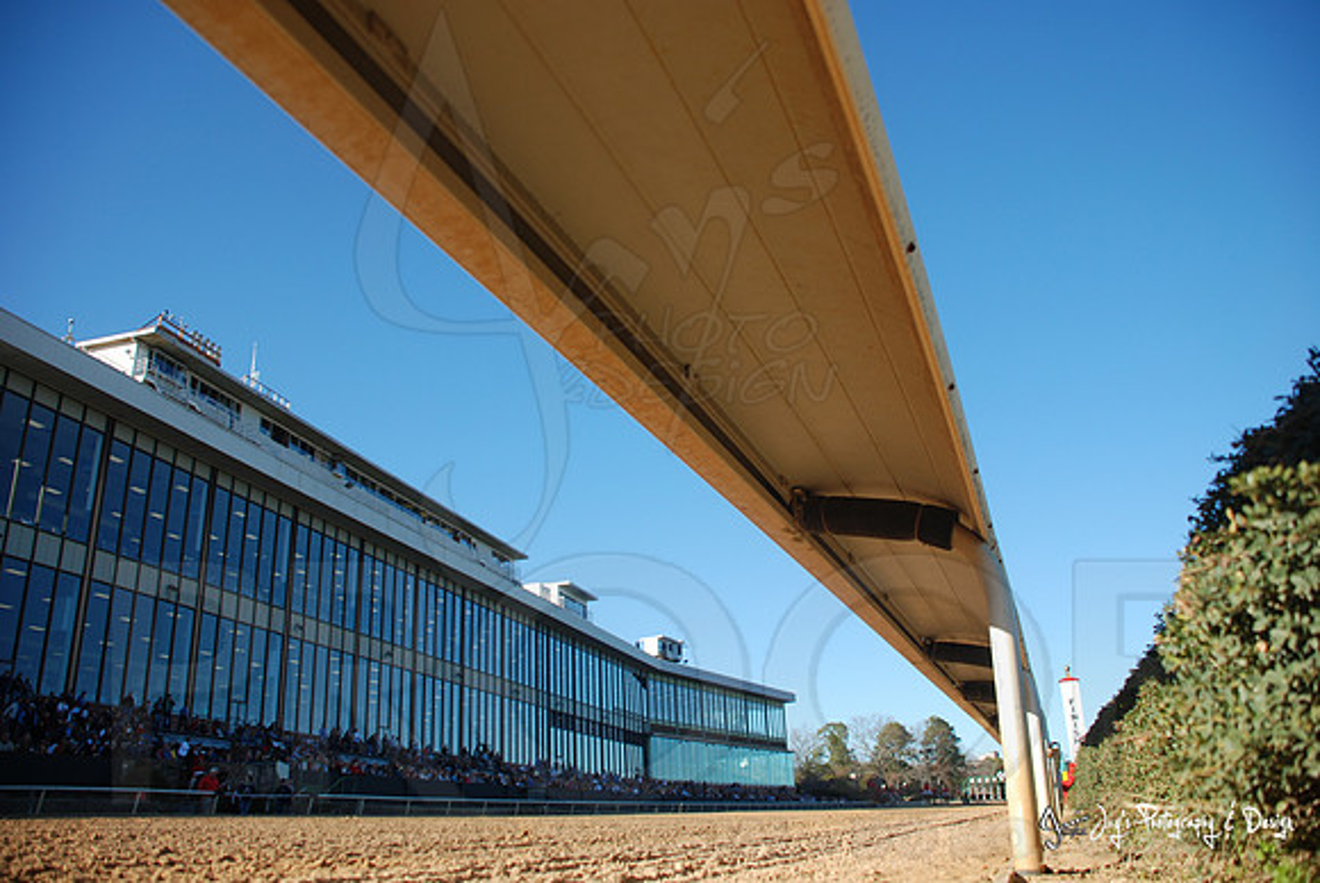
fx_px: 1101
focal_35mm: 30
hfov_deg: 61.9
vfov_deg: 43.7
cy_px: 442
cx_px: 660
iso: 100
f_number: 4
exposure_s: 1/640
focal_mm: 20
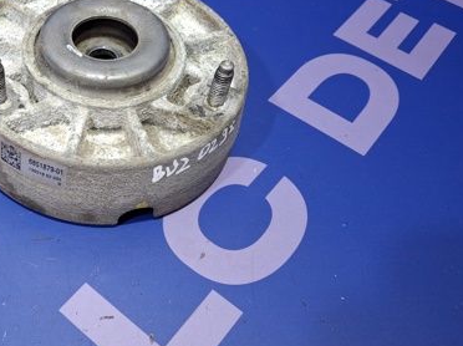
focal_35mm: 43
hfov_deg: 41.6
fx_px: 574
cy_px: 145
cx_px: 81
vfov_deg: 33.5
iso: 250
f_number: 1.8
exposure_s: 1/50
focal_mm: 4.69
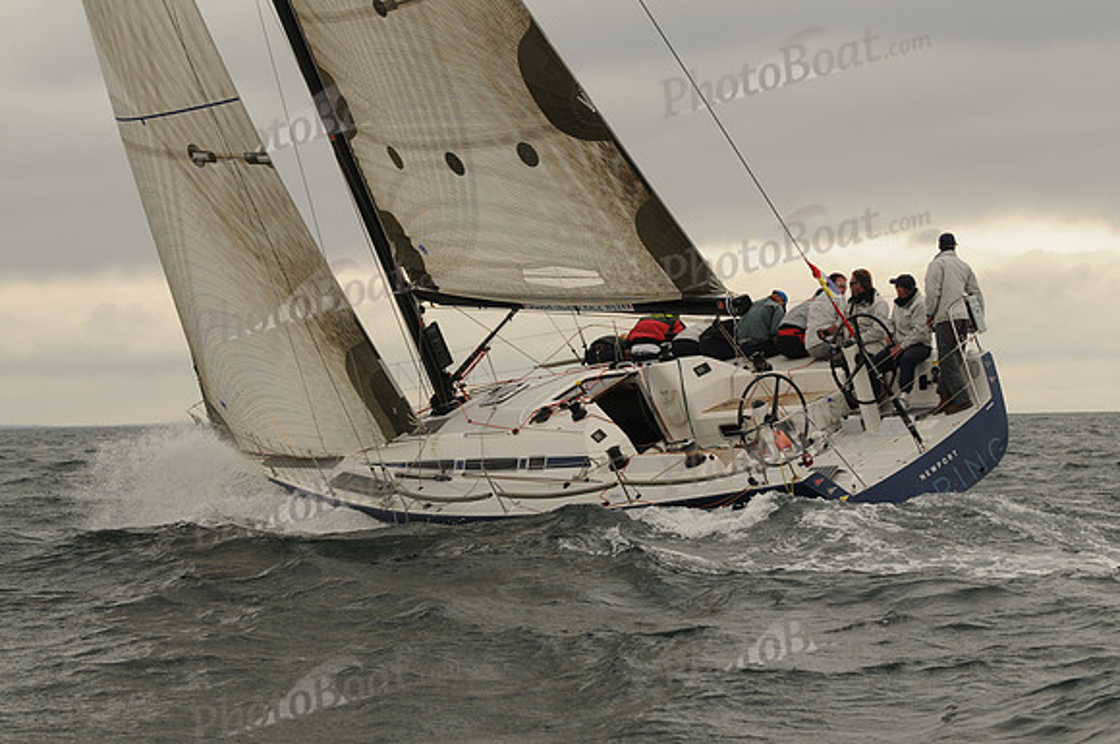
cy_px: 372
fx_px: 3262
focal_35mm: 105
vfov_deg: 13.0
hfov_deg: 19.5
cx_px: 560
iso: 200
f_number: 4.5
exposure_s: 1/800
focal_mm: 70
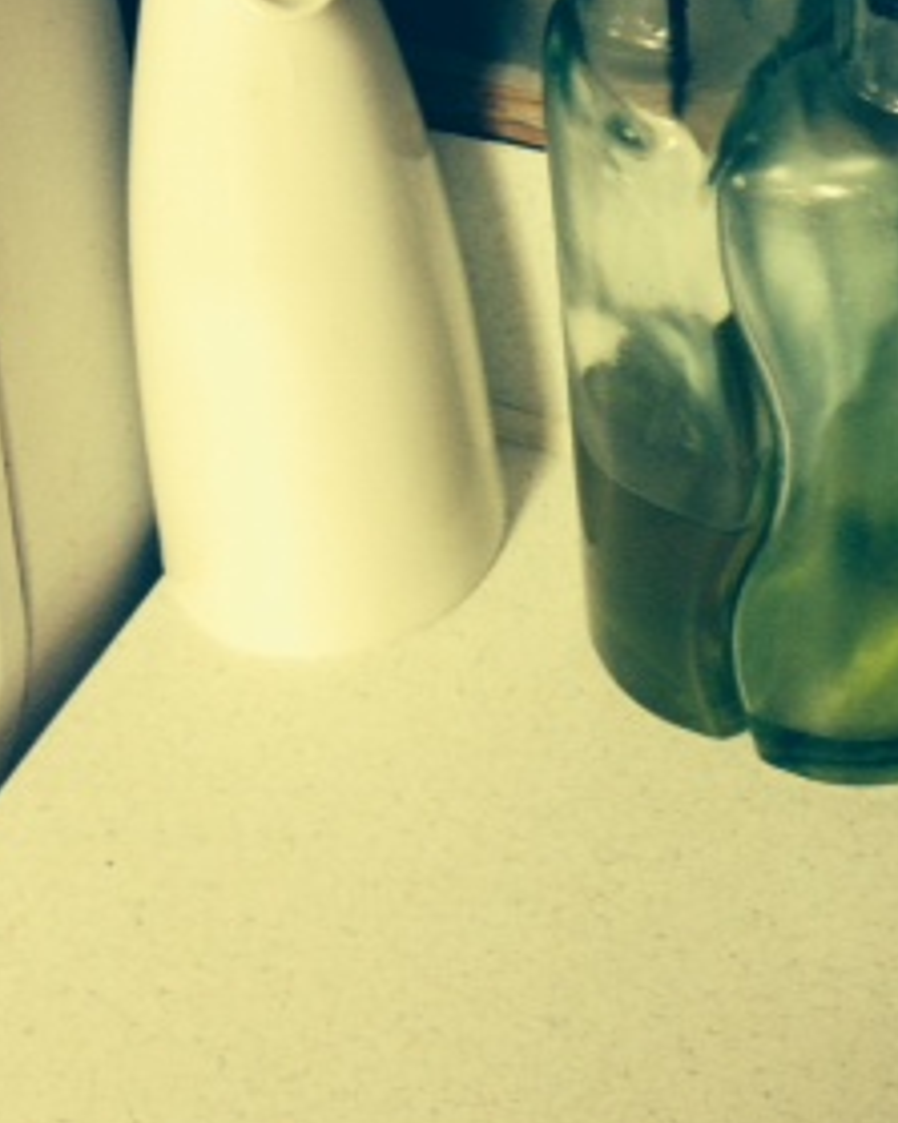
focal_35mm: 74
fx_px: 2460
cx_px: 745
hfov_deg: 20.4
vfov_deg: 24.4
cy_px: -40
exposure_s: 1/20
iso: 250
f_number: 2.4
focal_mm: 4.12
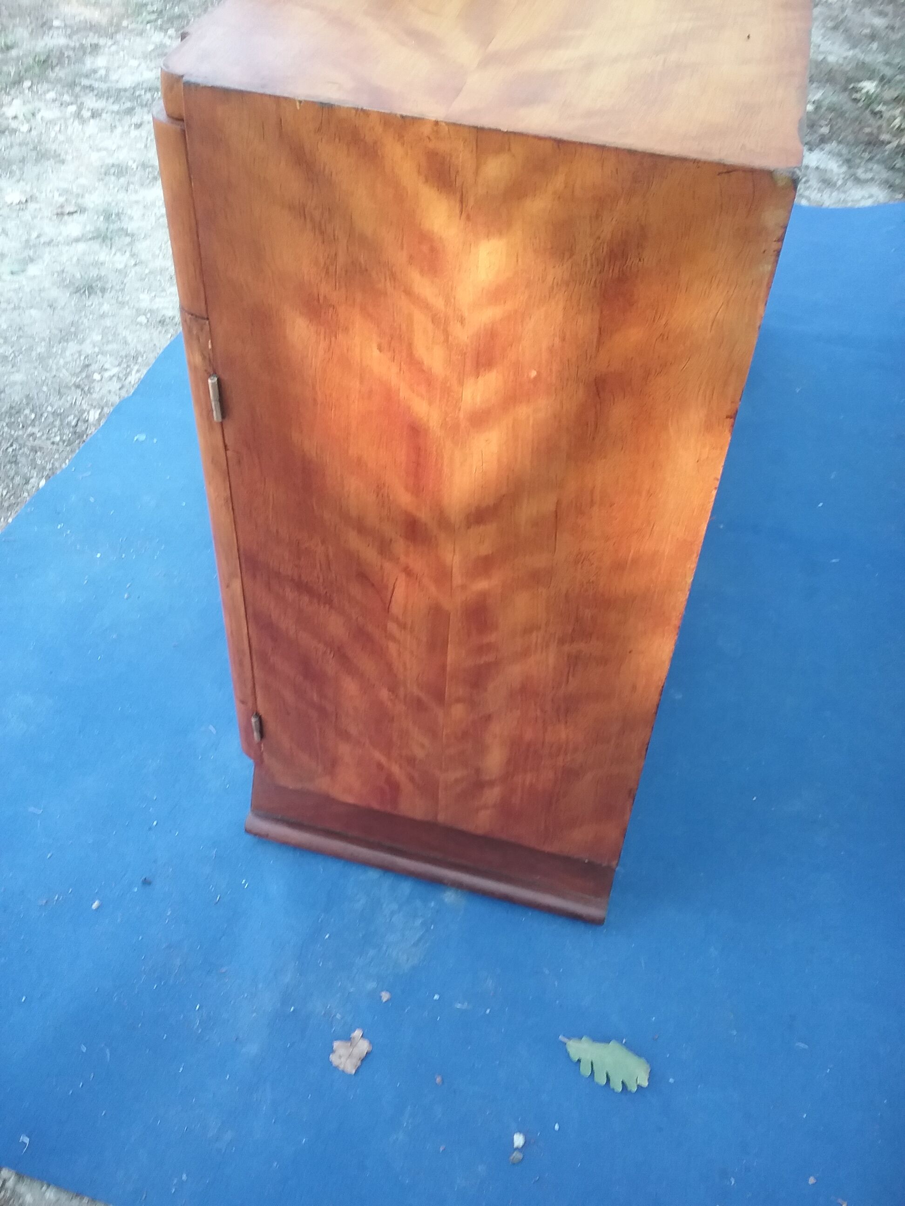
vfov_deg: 58.4
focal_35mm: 31
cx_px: 452
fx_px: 1081
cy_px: 603
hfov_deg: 45.4
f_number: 2.2
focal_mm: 3.3
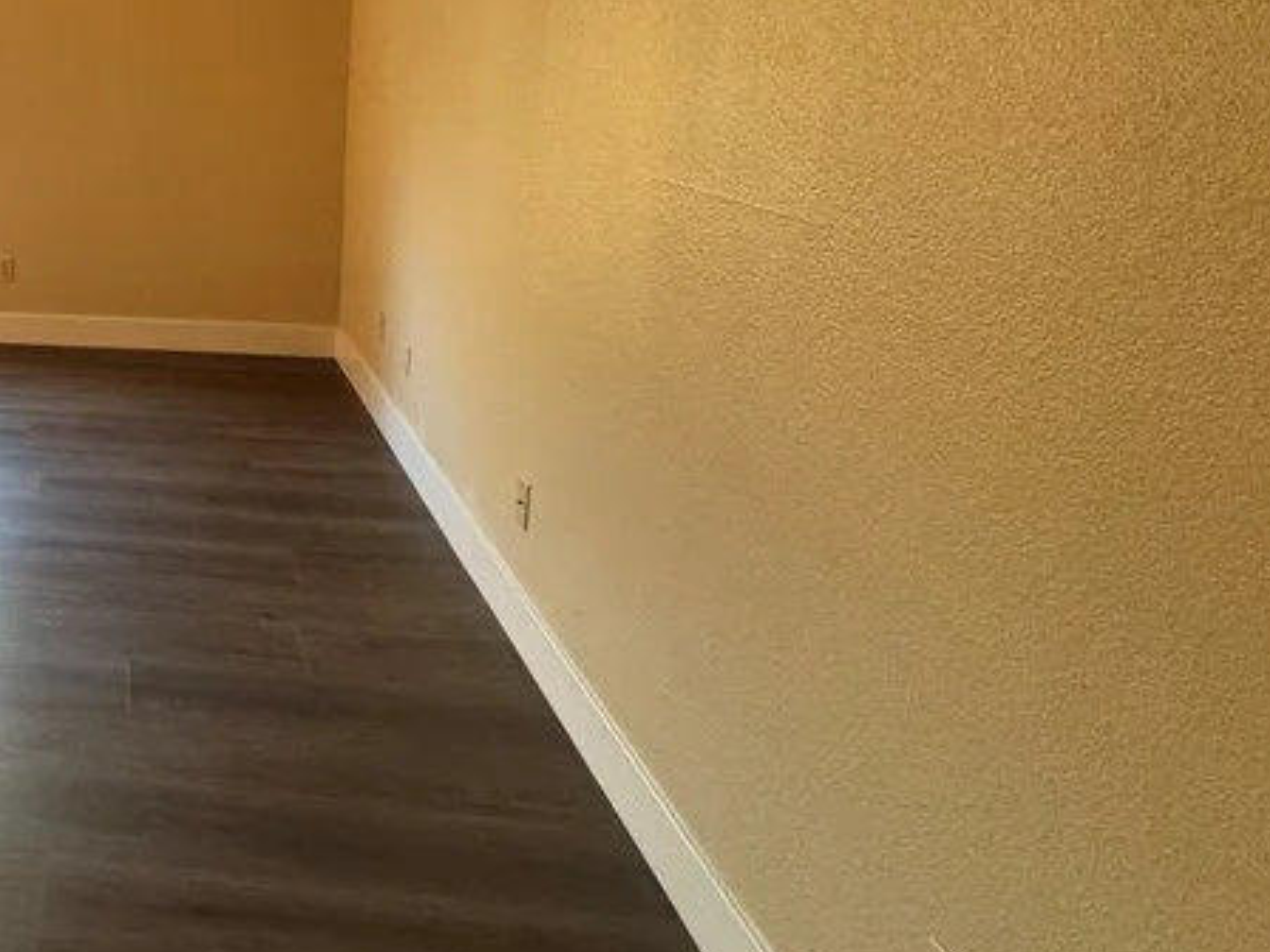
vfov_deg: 41.7
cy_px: 153
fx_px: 1174
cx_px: -48
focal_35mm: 32
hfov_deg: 46.0
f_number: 2.2
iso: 400
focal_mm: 2.22
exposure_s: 1/60
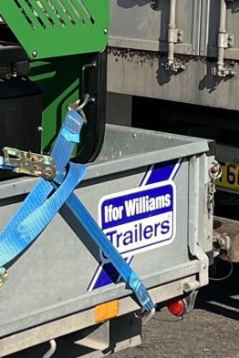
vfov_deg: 14.4
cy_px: 56
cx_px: 9
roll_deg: +1.2
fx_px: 1404
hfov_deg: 9.7
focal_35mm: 141
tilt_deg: -6.7
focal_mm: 5.7
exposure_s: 1/4630
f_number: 1.5
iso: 50
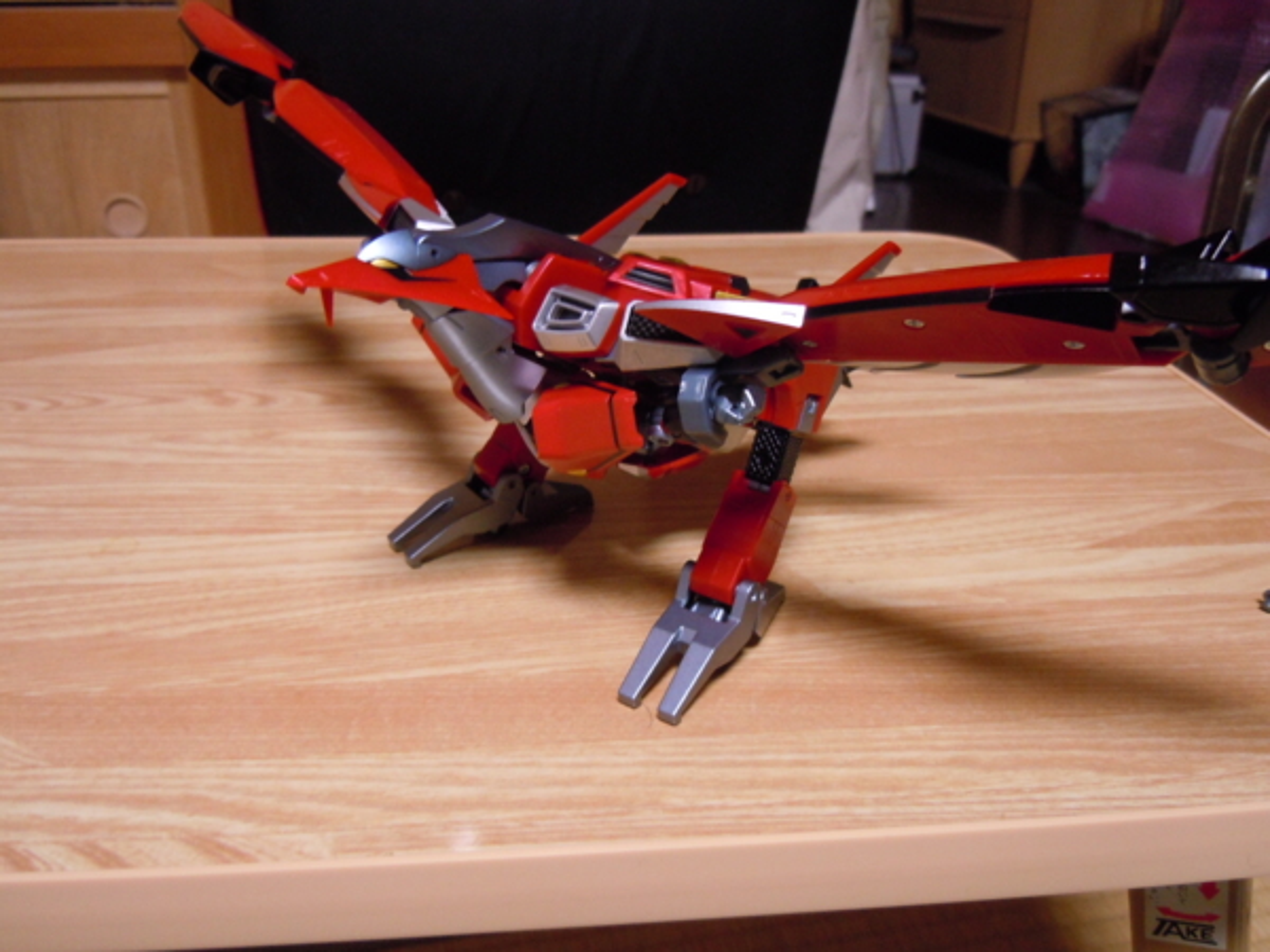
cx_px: 635
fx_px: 1101
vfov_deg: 46.8
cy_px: 476
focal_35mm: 30
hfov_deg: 60.0
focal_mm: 5.4
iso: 400
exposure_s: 1/13
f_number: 3.5
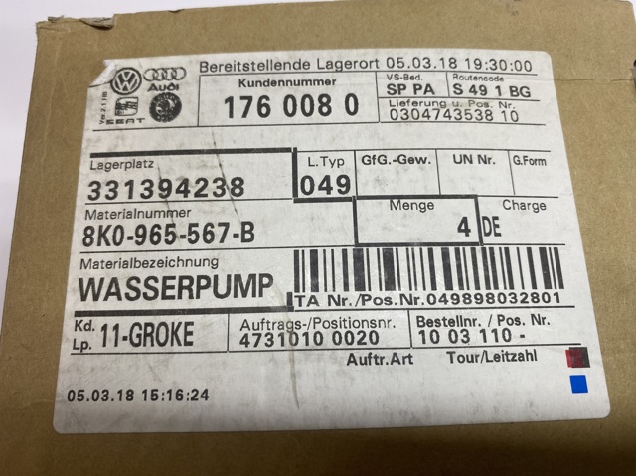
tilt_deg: -75.1
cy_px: 238
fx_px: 477
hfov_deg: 67.3
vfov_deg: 53.0
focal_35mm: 26
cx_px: 318
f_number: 1.8
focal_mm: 4.25
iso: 64
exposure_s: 1/100
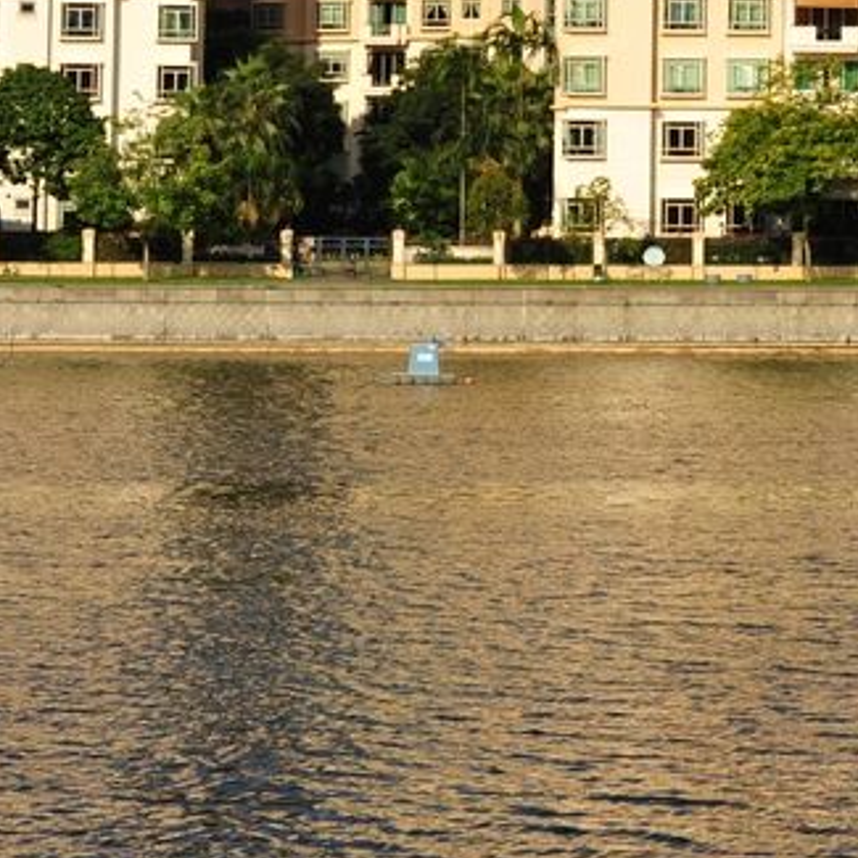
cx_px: 1420
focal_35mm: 164
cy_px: -199
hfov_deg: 10.2
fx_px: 4599
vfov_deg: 10.5
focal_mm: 50
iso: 200
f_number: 10
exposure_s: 1/400
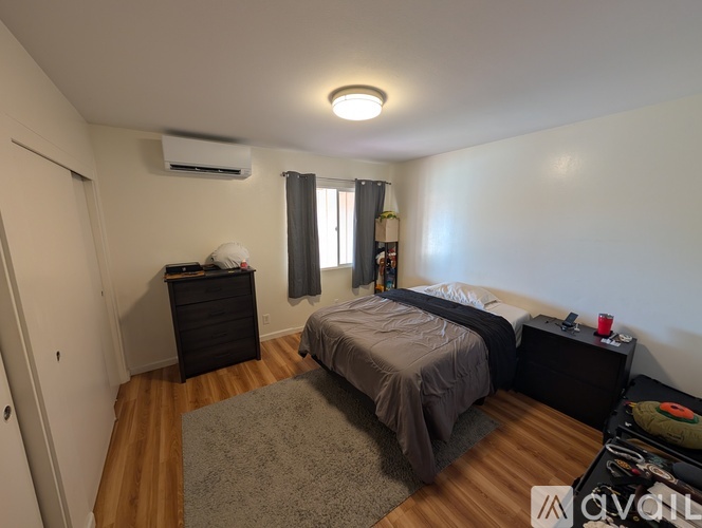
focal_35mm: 12
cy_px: 264
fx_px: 244
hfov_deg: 110.5
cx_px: 351
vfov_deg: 94.6
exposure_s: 1/24
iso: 51
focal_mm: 2.02
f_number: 1.7
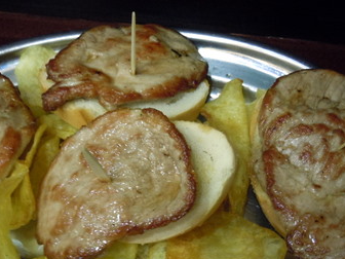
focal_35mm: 40
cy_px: 160
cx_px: 128
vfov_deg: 35.8
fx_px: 399
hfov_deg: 46.4
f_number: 3.7
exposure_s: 1/5
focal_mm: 5
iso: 400
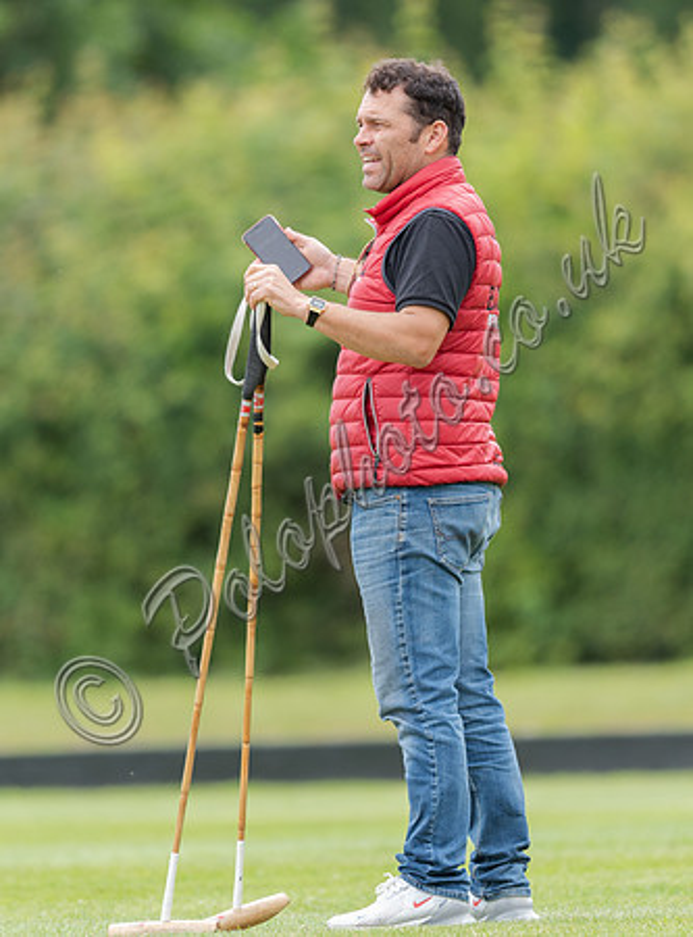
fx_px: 22652
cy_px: 393
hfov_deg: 1.8
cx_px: 402
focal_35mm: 841
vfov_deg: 2.4
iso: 400
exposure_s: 1/640
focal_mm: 500
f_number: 4
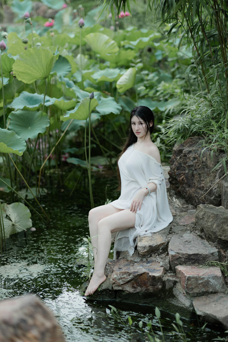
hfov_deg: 16.1
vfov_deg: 23.9
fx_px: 807
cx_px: 114
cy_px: 171
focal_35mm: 85
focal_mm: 85
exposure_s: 1/500
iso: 100
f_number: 1.8
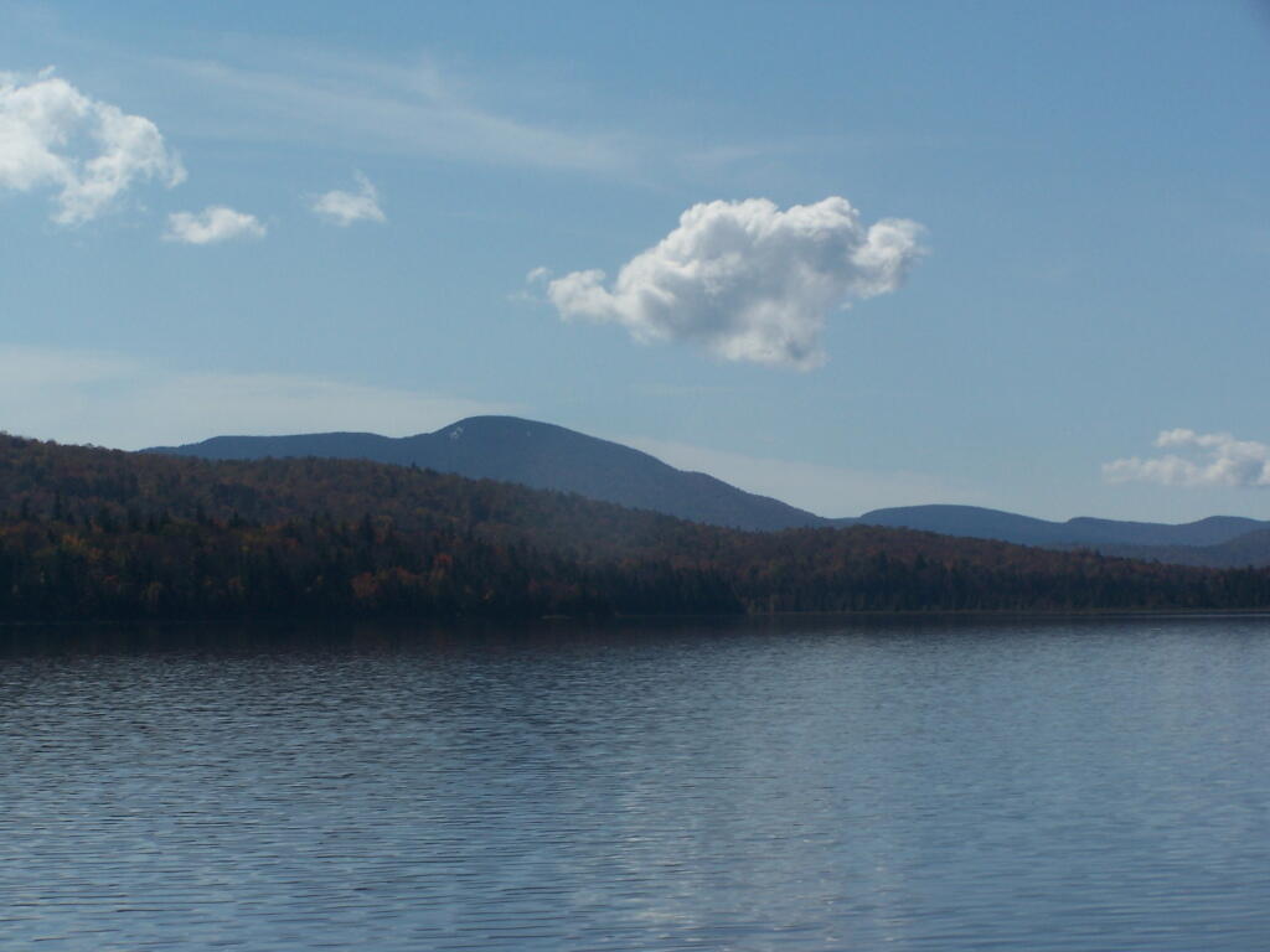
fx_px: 3852
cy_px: 476
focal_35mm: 105
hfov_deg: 18.7
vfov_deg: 14.1
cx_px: 635
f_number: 6.3
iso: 80
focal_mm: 17.5
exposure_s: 1/1000
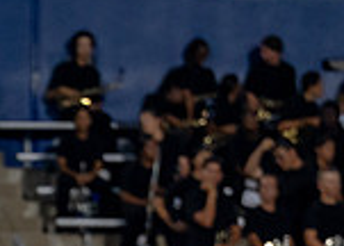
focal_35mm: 916
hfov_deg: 2.2
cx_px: -83
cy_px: 474
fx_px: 8953
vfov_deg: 1.6
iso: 2000
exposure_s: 1/1250
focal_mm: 200
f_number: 2.8
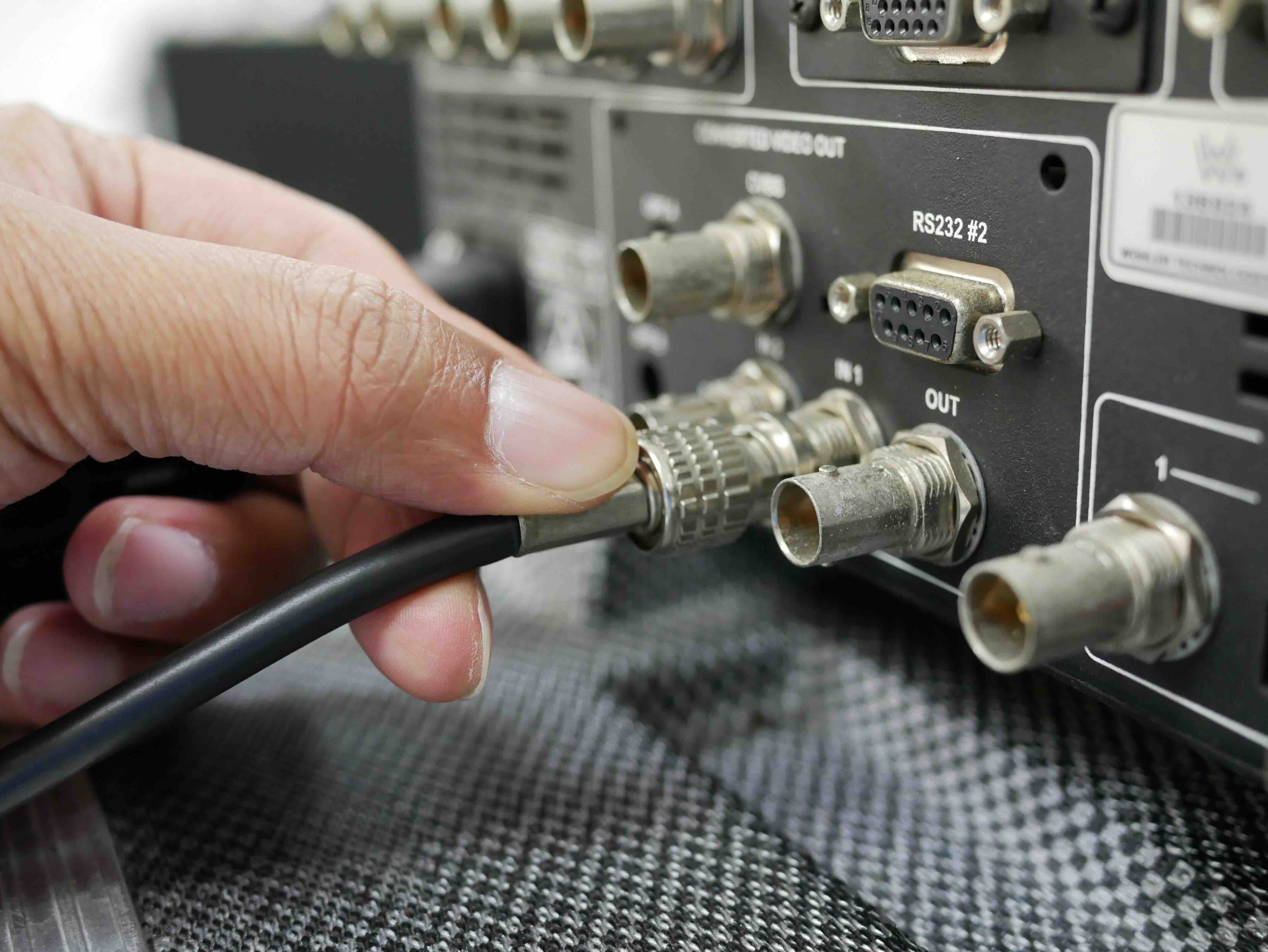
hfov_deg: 46.8
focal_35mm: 40
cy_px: 476
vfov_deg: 36.0
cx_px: 634
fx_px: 1466
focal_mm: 20
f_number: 2.8
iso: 1600
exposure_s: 1/60
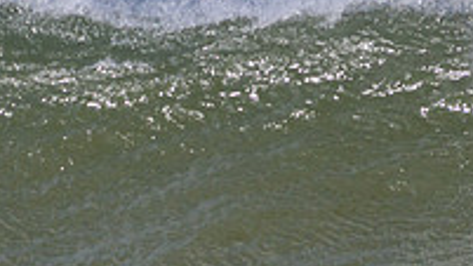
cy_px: 364
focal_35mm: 2413
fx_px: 30260
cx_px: 78
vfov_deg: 0.5
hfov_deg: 0.9
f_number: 11
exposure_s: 1/2000
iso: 560
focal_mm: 800
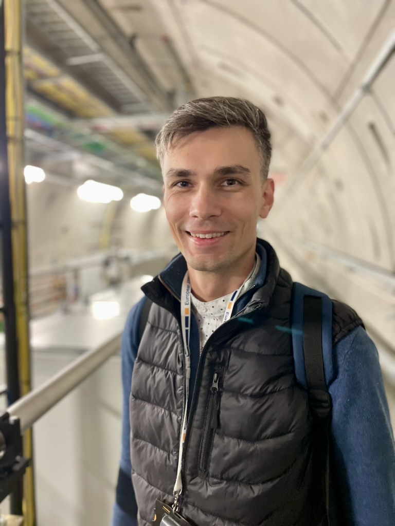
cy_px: 263
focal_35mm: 26
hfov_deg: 53.1
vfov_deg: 67.3
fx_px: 396
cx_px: 198
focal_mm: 4.2
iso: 500
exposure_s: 1/50
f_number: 1.6
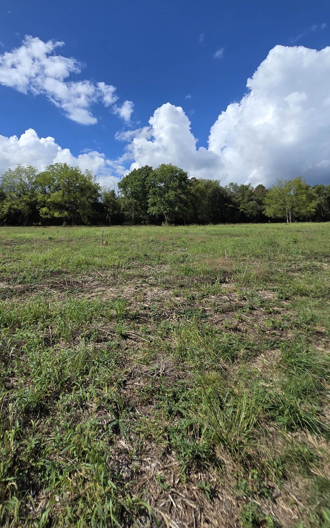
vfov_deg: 93.4
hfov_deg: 66.0
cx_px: 108
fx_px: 245
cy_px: 216
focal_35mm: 17
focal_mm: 2.2
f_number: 2.2
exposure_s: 1/2953
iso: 50
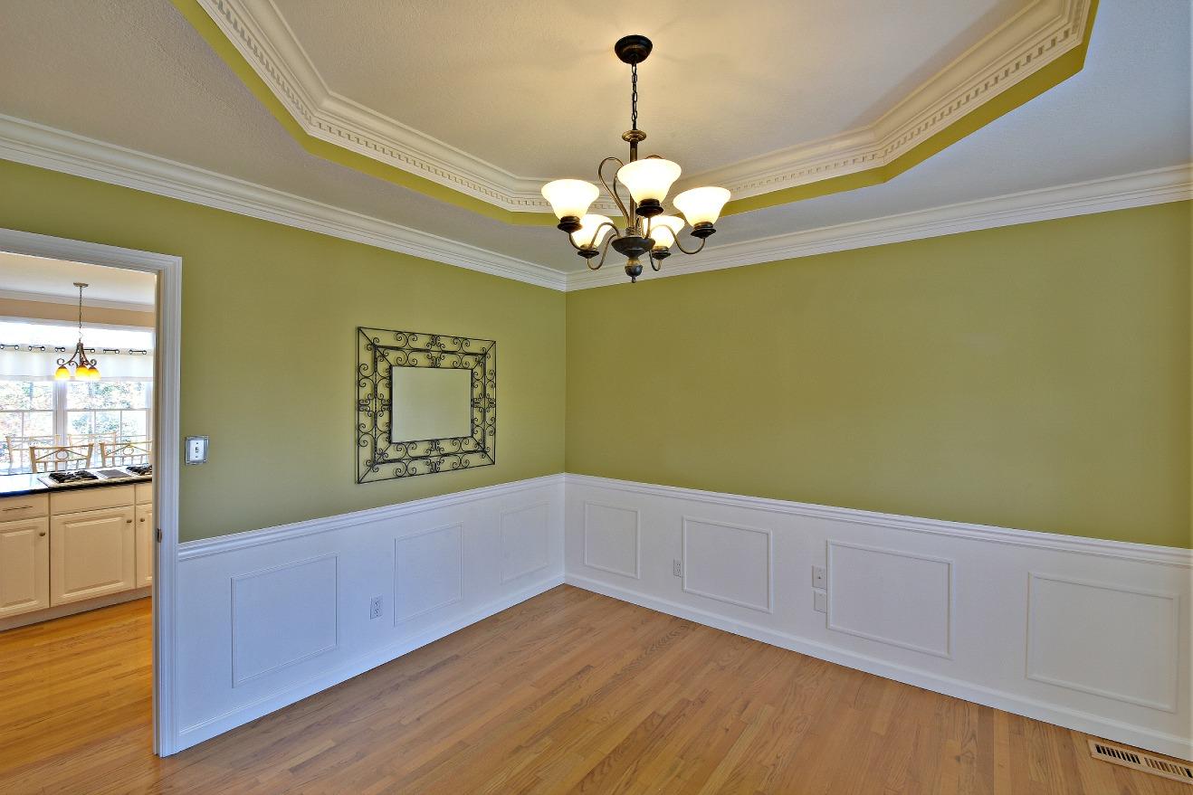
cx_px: 596
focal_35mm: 15
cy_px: 398
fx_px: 497
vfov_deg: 77.3
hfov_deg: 100.4
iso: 100
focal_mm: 10
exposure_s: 6
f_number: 20
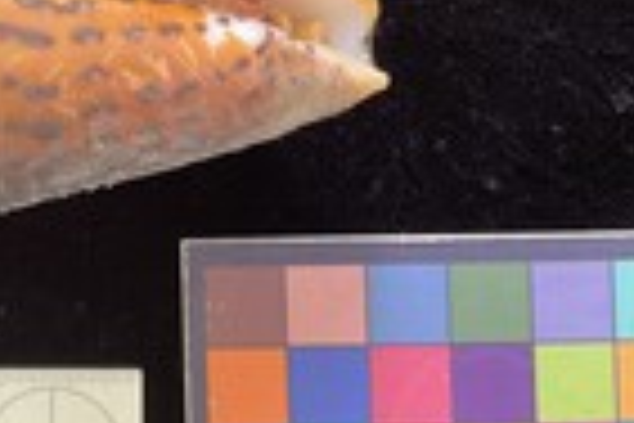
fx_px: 1321
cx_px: 58
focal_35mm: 75
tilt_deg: -88.6
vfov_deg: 18.1
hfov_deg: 26.1
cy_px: 101
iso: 64
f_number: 1.8
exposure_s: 1/50
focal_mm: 3
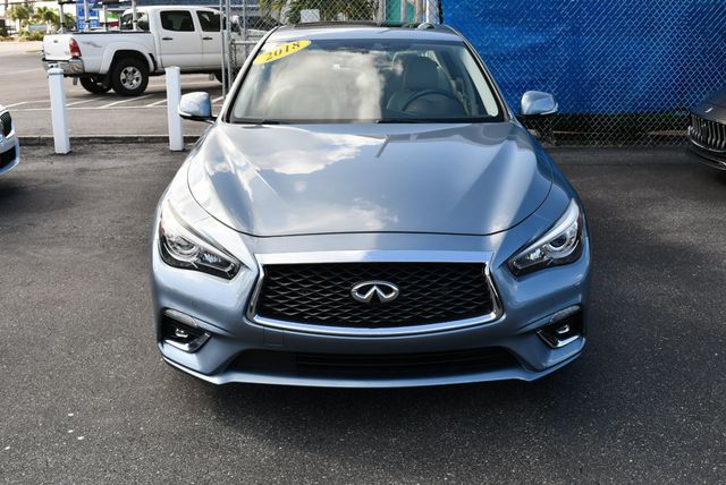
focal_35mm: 44
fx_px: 888
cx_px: 363
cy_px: 242
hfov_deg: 44.5
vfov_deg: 30.6
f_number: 7.1
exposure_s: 1/250
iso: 200
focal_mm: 22
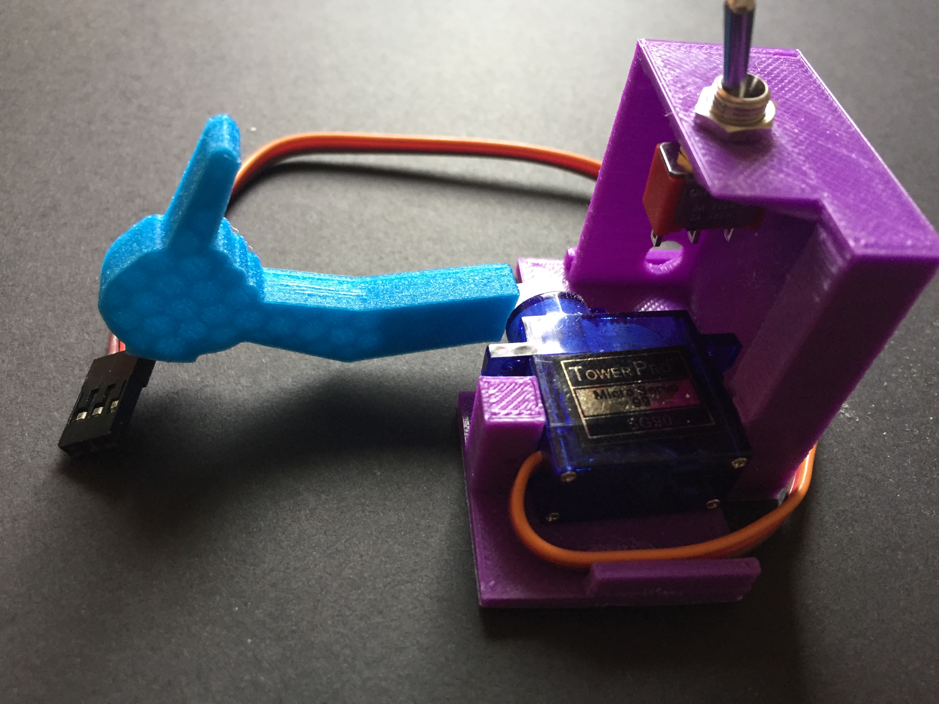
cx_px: 470
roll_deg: -8.6
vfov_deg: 48.2
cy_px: 352
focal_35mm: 29
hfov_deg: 61.7
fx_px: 787
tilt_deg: -44.3
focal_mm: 4.15
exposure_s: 1/33
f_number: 2.2
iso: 160
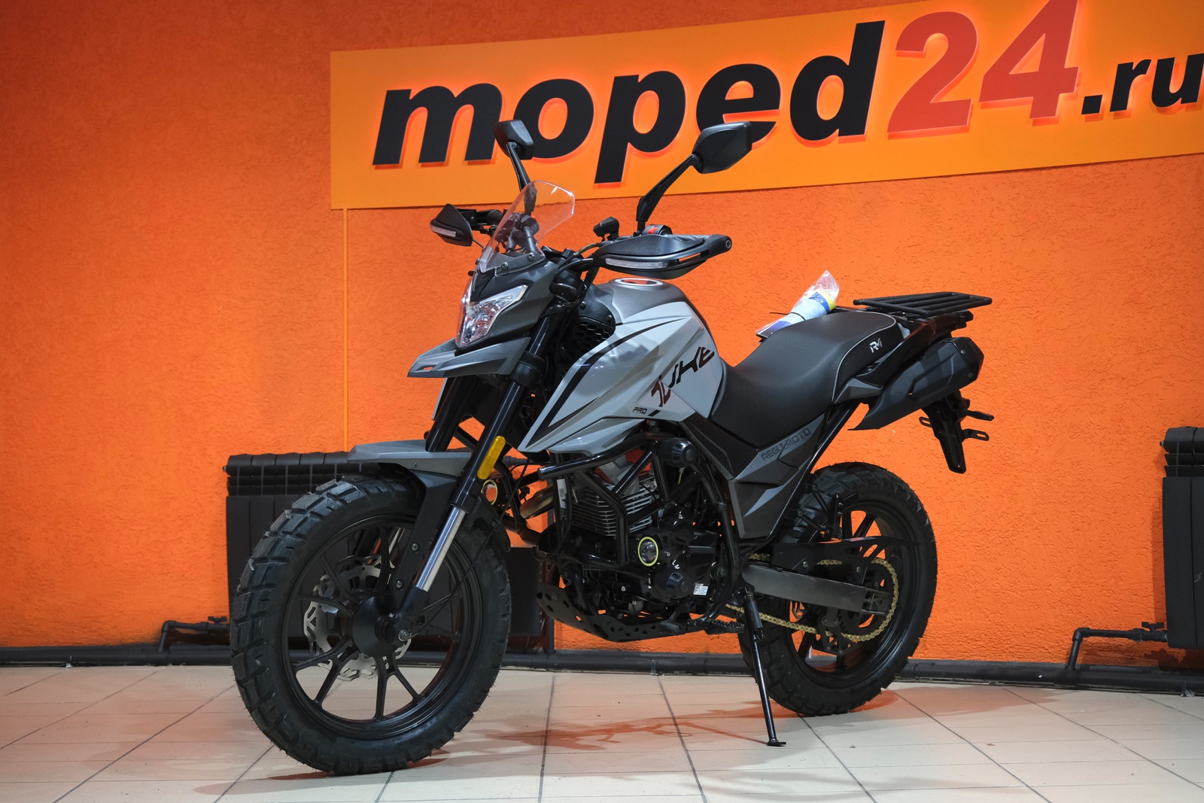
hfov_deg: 33.9
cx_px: 602
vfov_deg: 23.0
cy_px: 402
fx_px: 1973
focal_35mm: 59
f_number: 4
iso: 1600
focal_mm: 39.3
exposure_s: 1/100
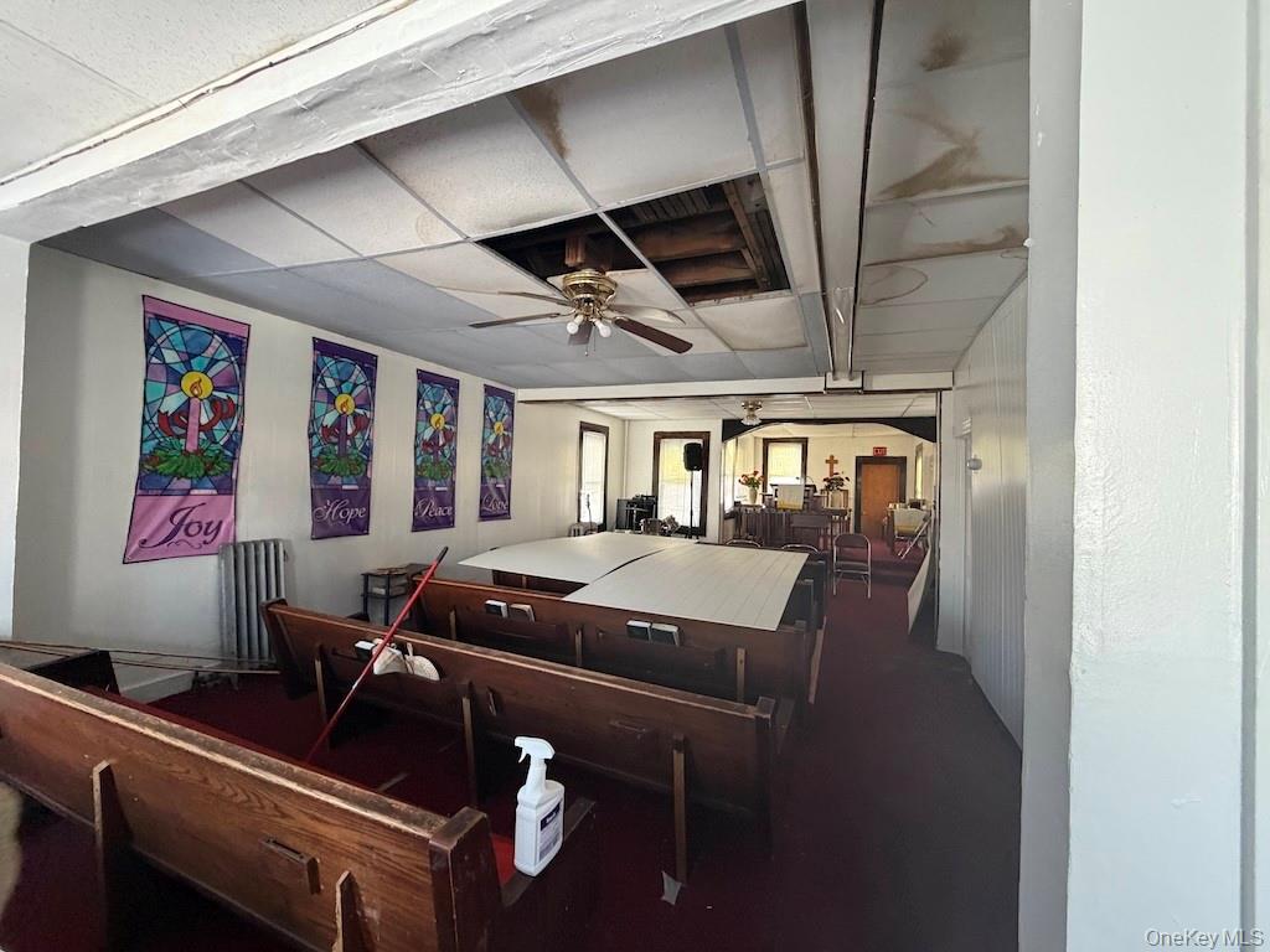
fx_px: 514
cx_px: 635
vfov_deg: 85.7
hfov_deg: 102.1
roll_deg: -1.0
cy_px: 476
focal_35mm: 14
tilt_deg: +1.9
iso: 400
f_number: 2.2
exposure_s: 1/60
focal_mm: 2.22
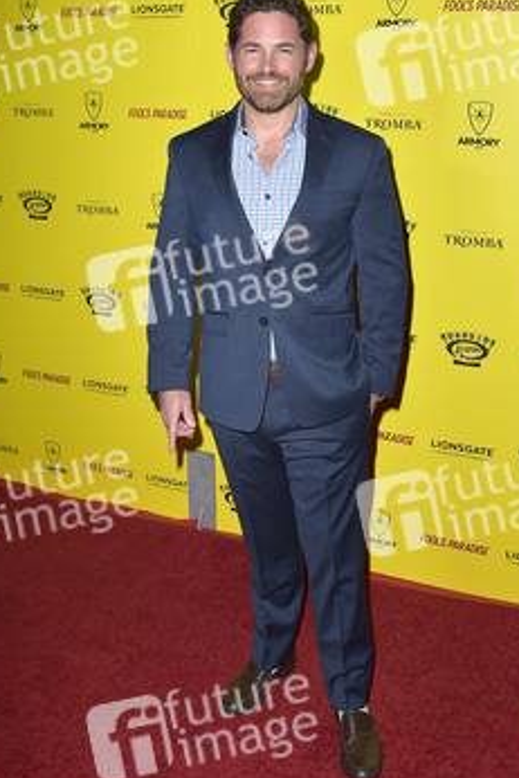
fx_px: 799
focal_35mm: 37
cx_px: 268
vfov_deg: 51.9
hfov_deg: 36.0
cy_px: 391
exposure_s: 1/250
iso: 250
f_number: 6.3
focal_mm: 32
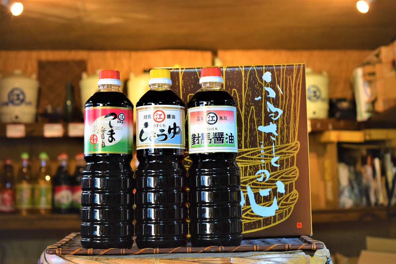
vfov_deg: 16.6
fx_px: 907
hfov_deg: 24.6
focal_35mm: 82
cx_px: 198
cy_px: 132
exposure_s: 1/60
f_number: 5.6
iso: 1600
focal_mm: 55
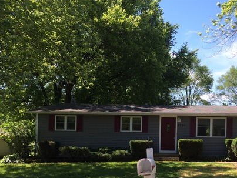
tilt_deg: +0.4
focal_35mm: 46
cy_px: 133
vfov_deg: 31.0
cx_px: 183
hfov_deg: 39.9
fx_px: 315
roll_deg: -0.9
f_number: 2.2
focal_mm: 4.15
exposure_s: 1/912
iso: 32
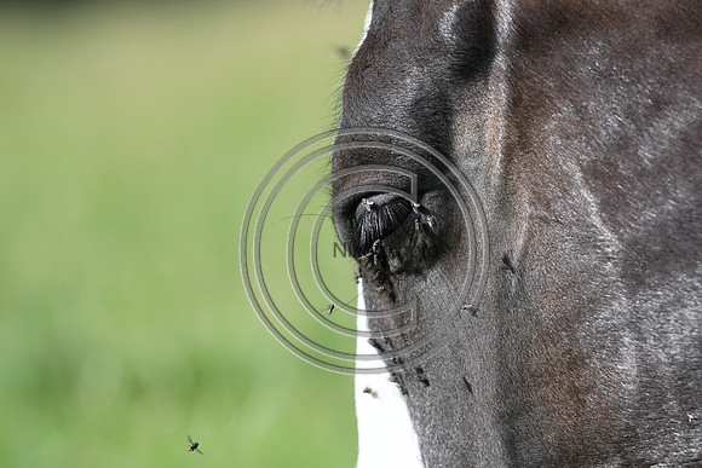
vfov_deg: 4.6
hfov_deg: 6.9
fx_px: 5851
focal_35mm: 300
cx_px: 351
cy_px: 234
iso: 180
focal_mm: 200
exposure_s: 1/1250
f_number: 3.5
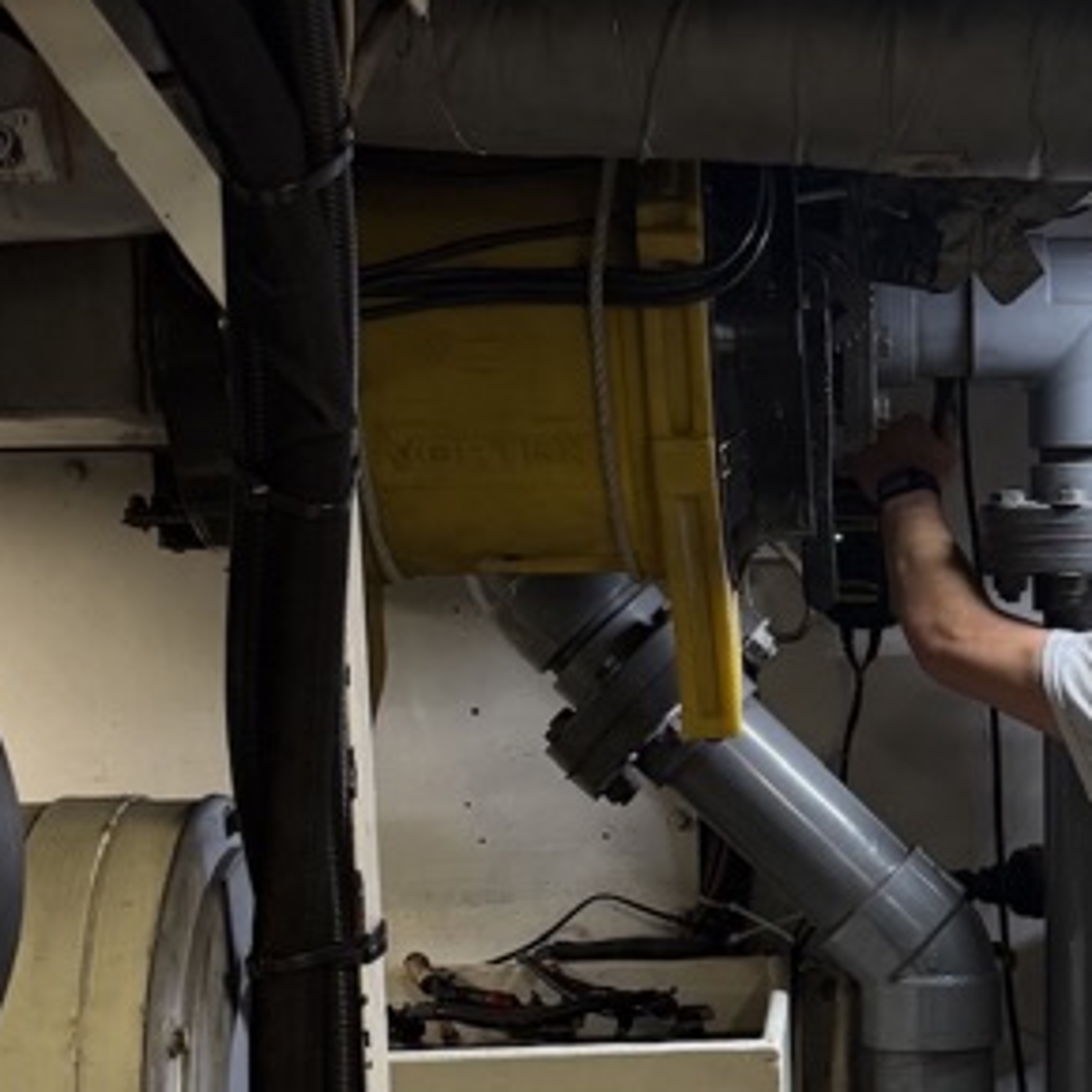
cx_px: 998
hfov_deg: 22.5
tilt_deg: -6.1
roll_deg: -1.0
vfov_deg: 22.5
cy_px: 972
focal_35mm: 75
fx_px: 2677
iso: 125
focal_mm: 6.76
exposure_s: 1/107
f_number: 1.78
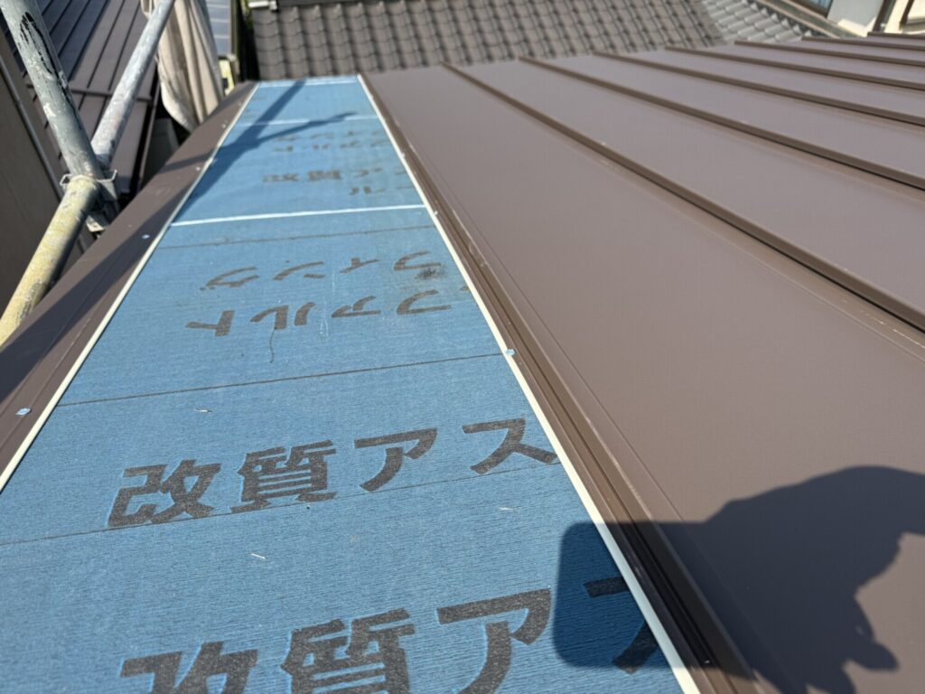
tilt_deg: -42.4
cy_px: 347
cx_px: 462
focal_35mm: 24
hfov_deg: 71.6
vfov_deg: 56.8
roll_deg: +0.5
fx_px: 641
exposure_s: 1/2833
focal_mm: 6.76
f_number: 1.78
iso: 80
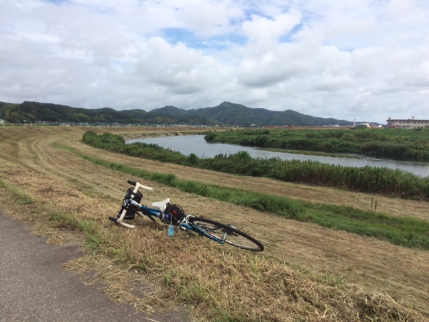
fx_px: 359
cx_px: 214
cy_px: 161
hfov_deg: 61.7
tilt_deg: -7.8
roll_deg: +0.0
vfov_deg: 48.2
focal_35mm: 29
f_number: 2.2
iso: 32
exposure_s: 1/2740
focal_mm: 4.15
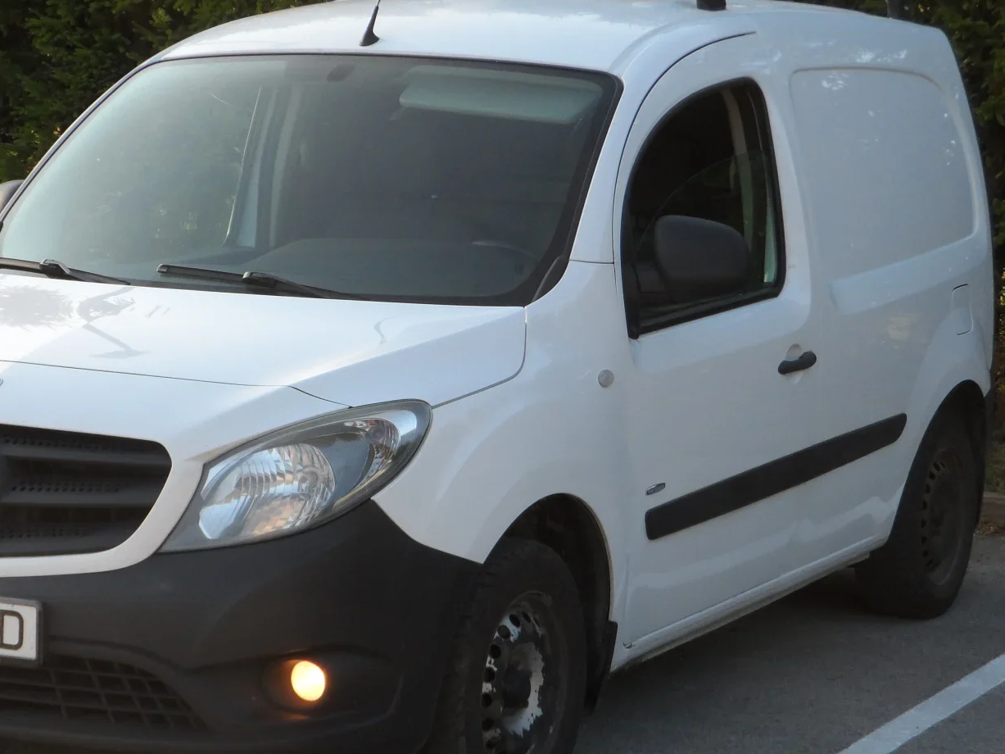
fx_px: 2816
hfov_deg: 20.2
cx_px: 398
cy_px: 404
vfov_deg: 15.2
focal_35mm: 97
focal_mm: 10.2
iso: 80
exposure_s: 1/180
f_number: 4.2
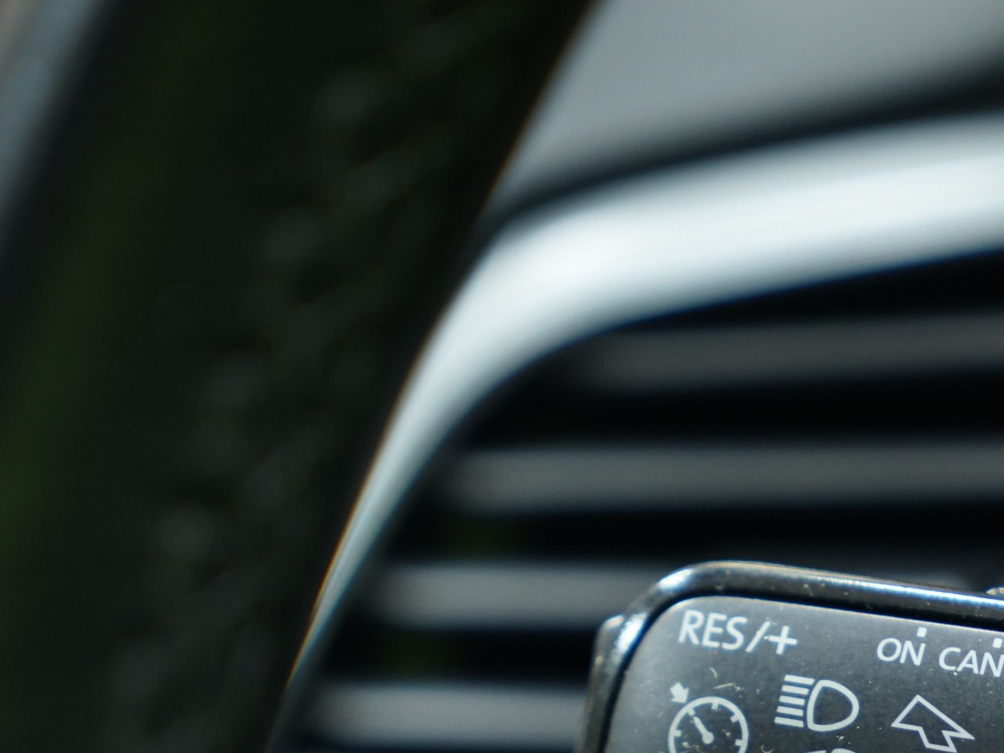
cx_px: 992
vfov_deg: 9.8
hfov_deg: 13.0
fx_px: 4351
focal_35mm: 150
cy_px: 707
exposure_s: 1/20
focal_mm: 70
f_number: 4.5
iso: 800
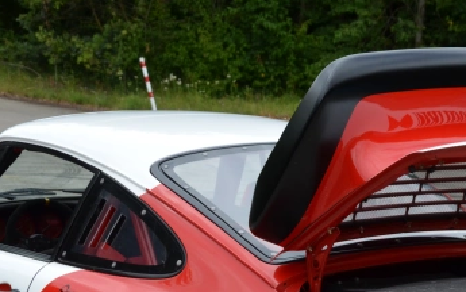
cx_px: 278
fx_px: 1347
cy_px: 320
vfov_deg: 12.2
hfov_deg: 19.6
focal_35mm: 106
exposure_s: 1/1600
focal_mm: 30
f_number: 5.6
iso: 400
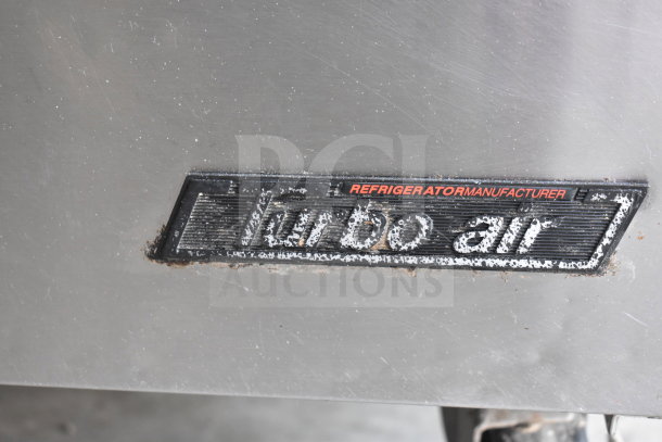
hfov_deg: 33.4
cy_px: 221
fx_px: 1104
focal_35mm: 60
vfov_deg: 22.6
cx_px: 331
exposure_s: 1/60
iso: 1600
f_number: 5
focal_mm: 40
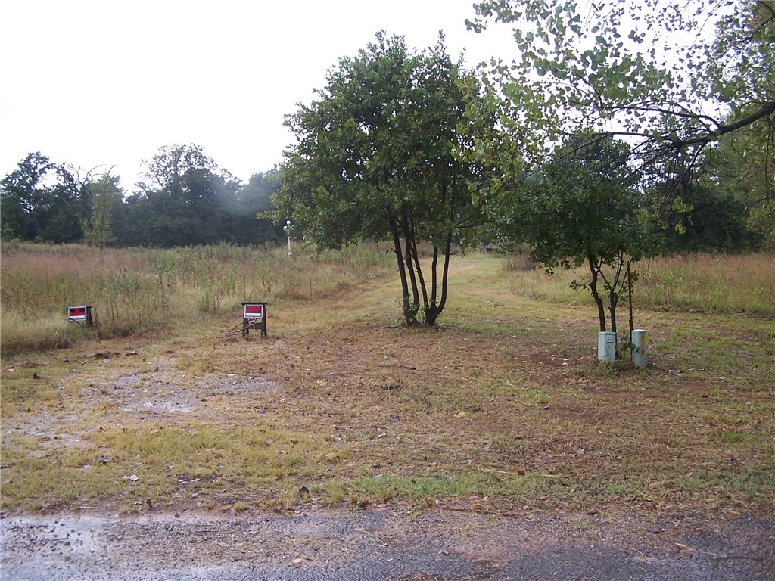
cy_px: 290
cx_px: 388
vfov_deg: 37.7
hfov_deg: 49.0
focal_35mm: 38
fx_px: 851
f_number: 2.8
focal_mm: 6.3
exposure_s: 1/90
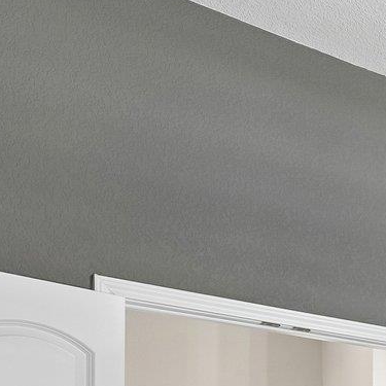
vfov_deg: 22.3
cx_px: 863
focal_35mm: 65
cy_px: 560
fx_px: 820
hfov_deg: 16.3
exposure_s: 1/4
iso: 400
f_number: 8
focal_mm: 14
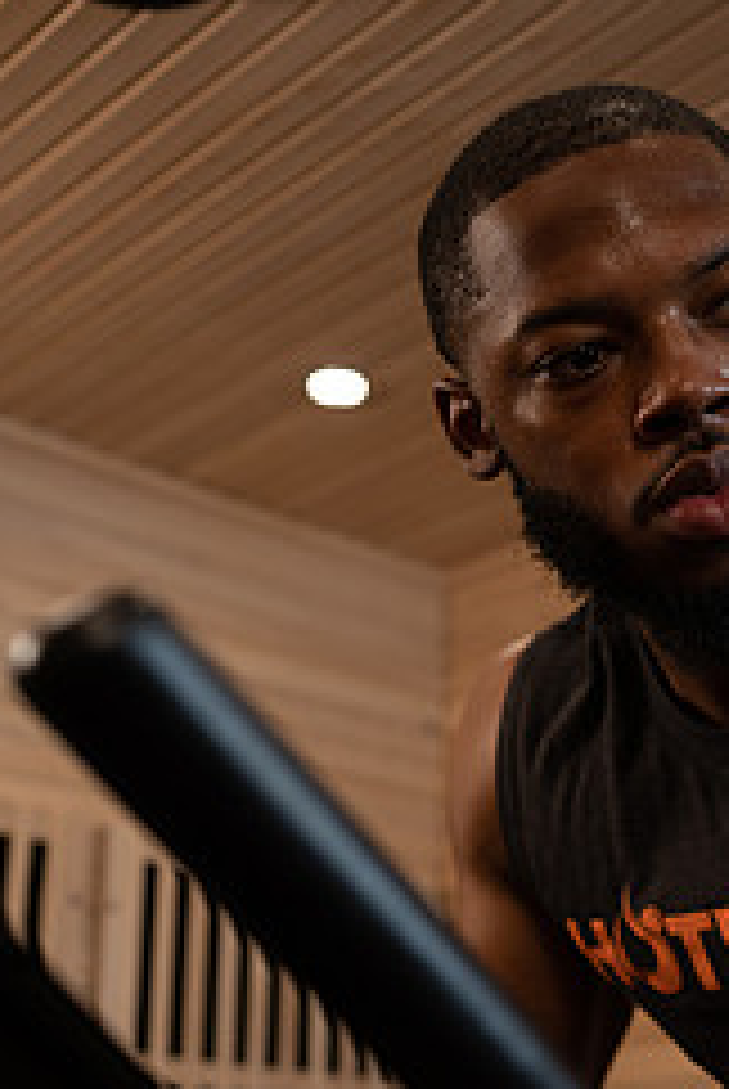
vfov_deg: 30.4
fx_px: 1969
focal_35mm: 65
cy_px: 814
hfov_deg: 20.8
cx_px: 562
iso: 400
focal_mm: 35
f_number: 2.8
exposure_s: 1/160
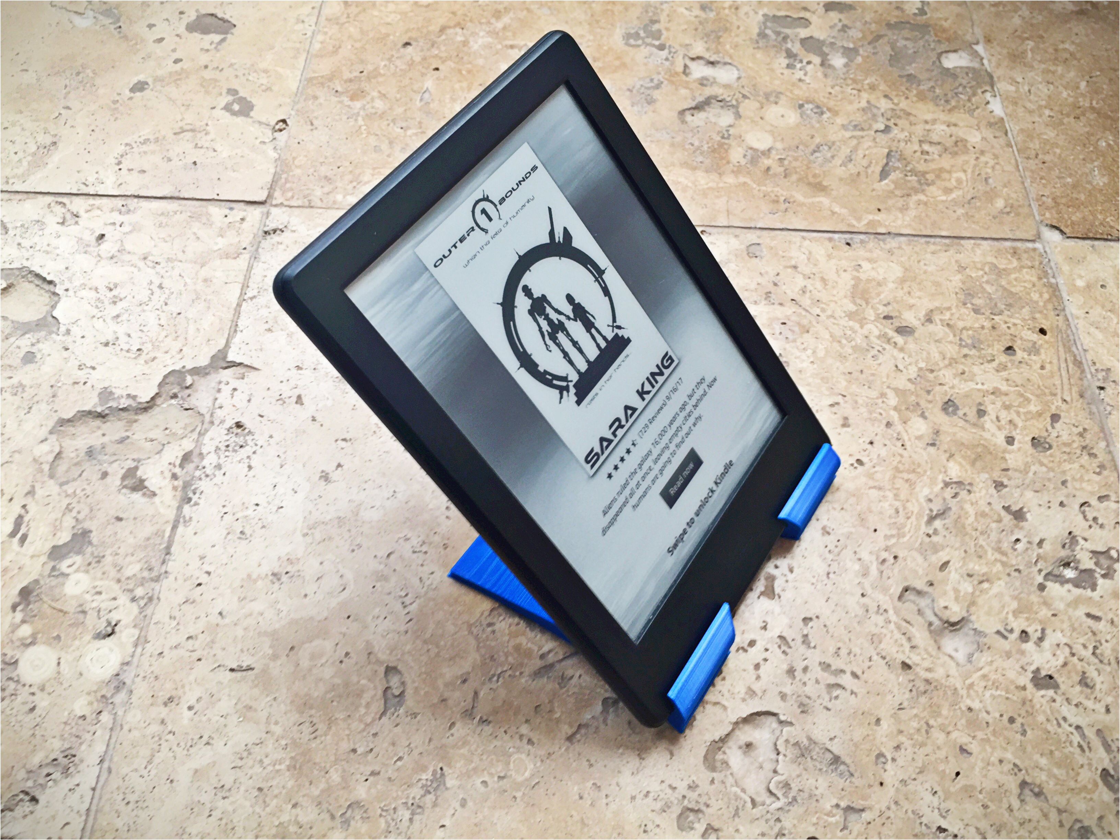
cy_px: 420
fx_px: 938
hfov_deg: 61.7
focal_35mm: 29
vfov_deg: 48.2
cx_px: 560
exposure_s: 1/60
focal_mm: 4.15
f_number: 2.2
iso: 40
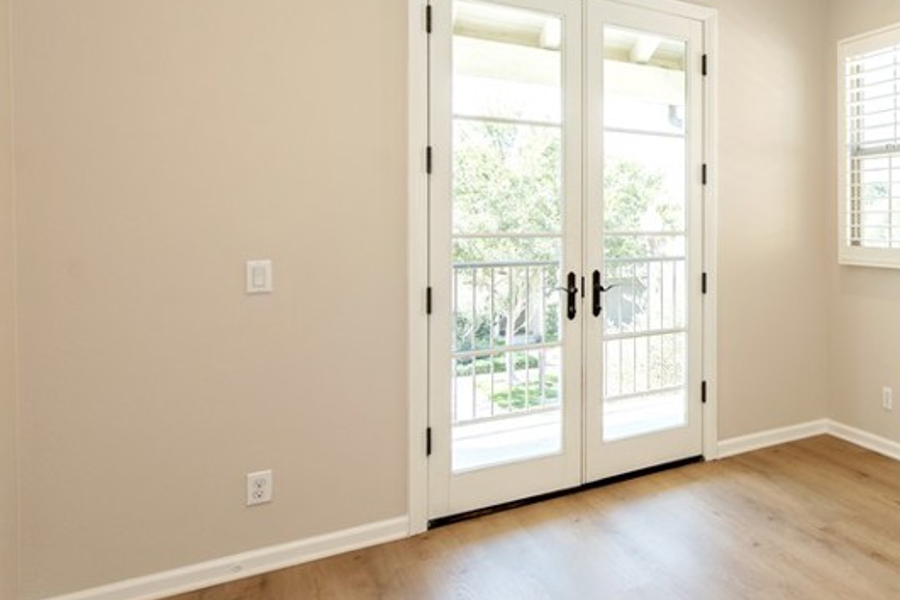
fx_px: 675
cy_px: 206
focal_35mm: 27
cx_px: 851
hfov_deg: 55.7
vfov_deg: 47.2
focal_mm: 14
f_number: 5.6
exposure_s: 1/125
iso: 450
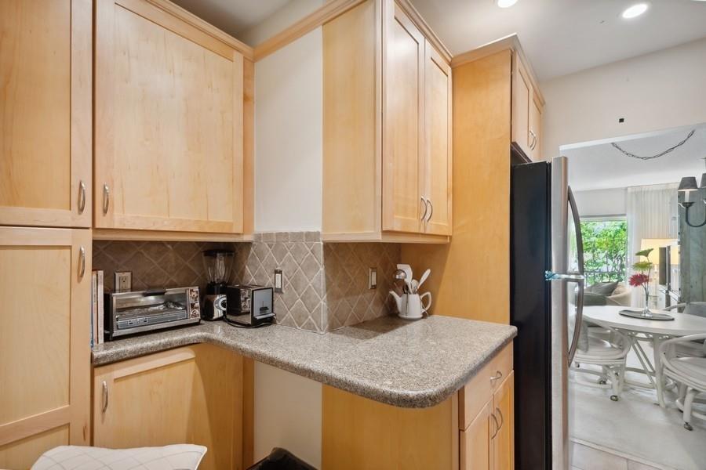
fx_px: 294
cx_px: 353
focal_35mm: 15
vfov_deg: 77.3
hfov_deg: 100.4
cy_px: 235
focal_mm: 10
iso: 200
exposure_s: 1/4
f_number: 5.6
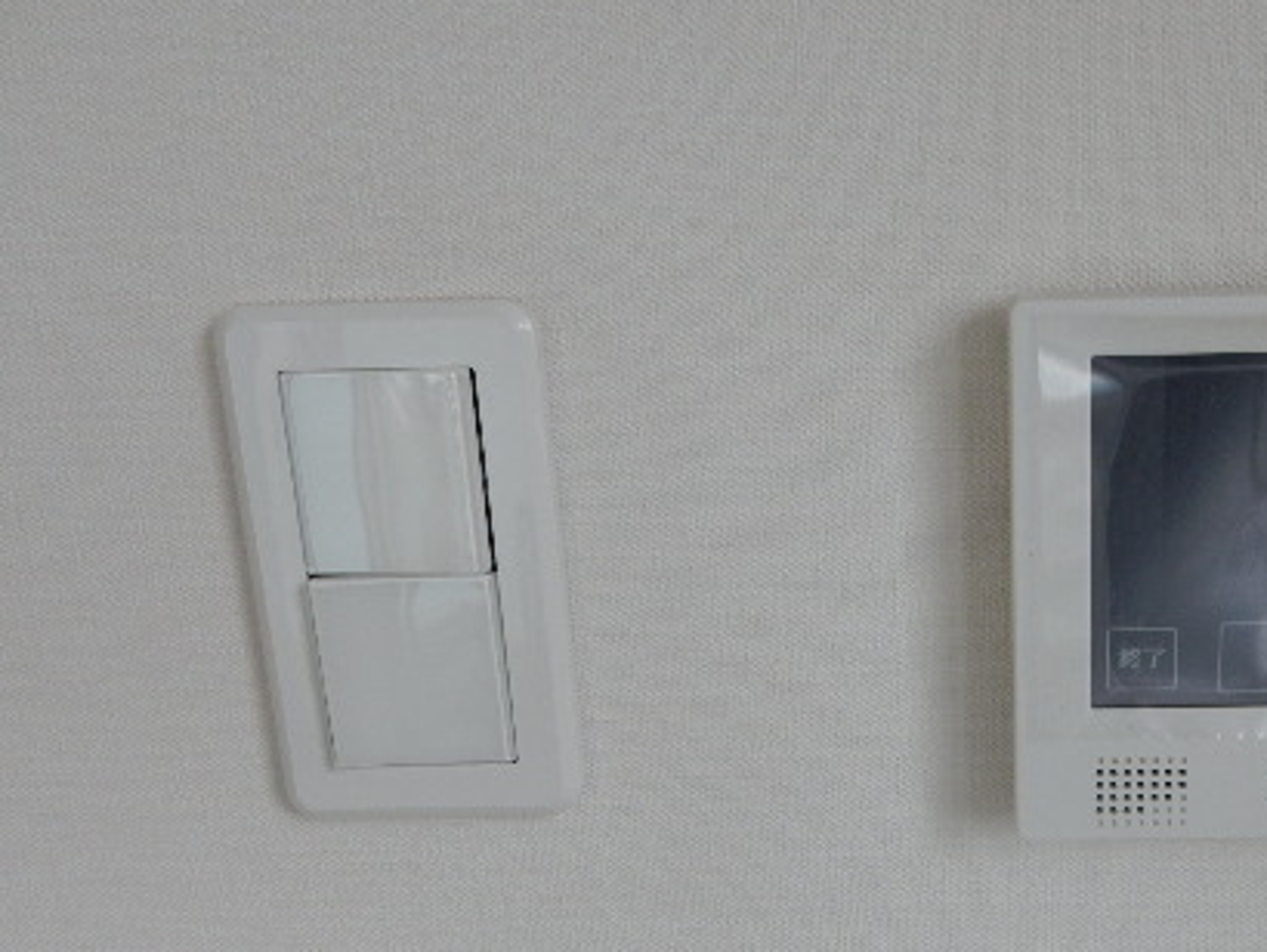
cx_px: 939
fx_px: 1428
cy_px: 581
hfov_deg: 46.3
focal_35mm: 39
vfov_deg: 36.7
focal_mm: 4.5
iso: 125
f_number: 3.7
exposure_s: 1/160
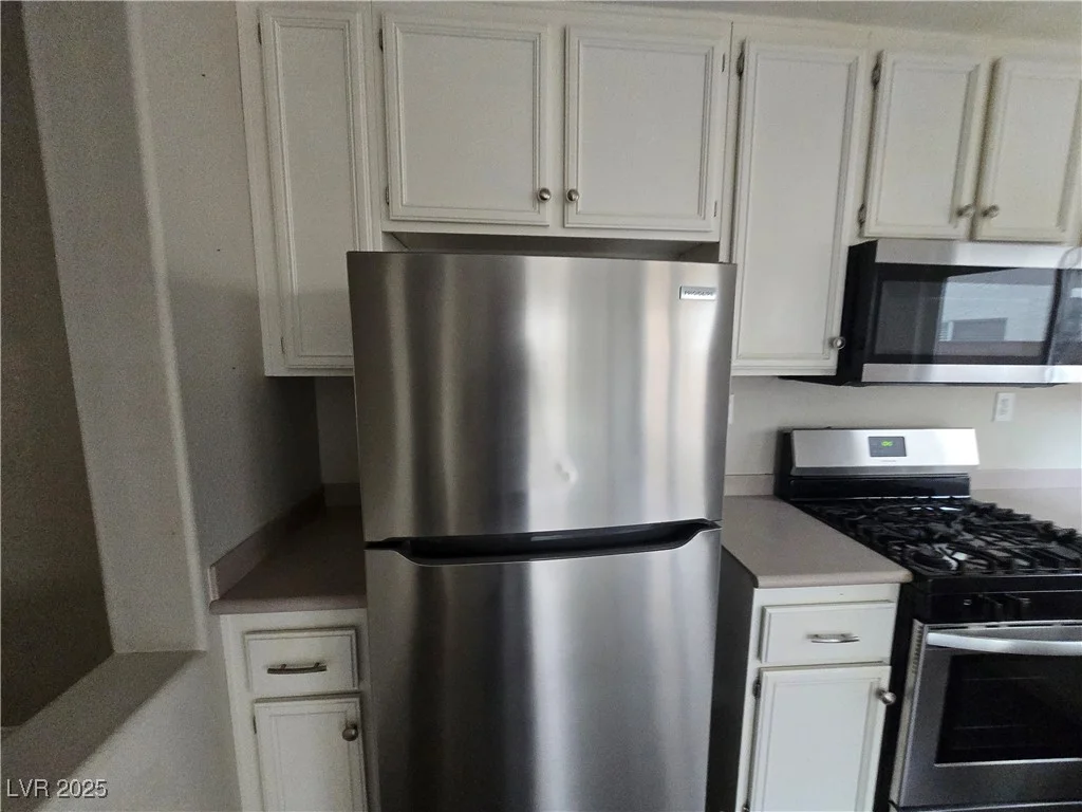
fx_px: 406
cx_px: 541
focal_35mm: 13
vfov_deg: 89.9
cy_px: 406
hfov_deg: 106.2
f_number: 2.2
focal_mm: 2.2
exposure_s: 1/60
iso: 640
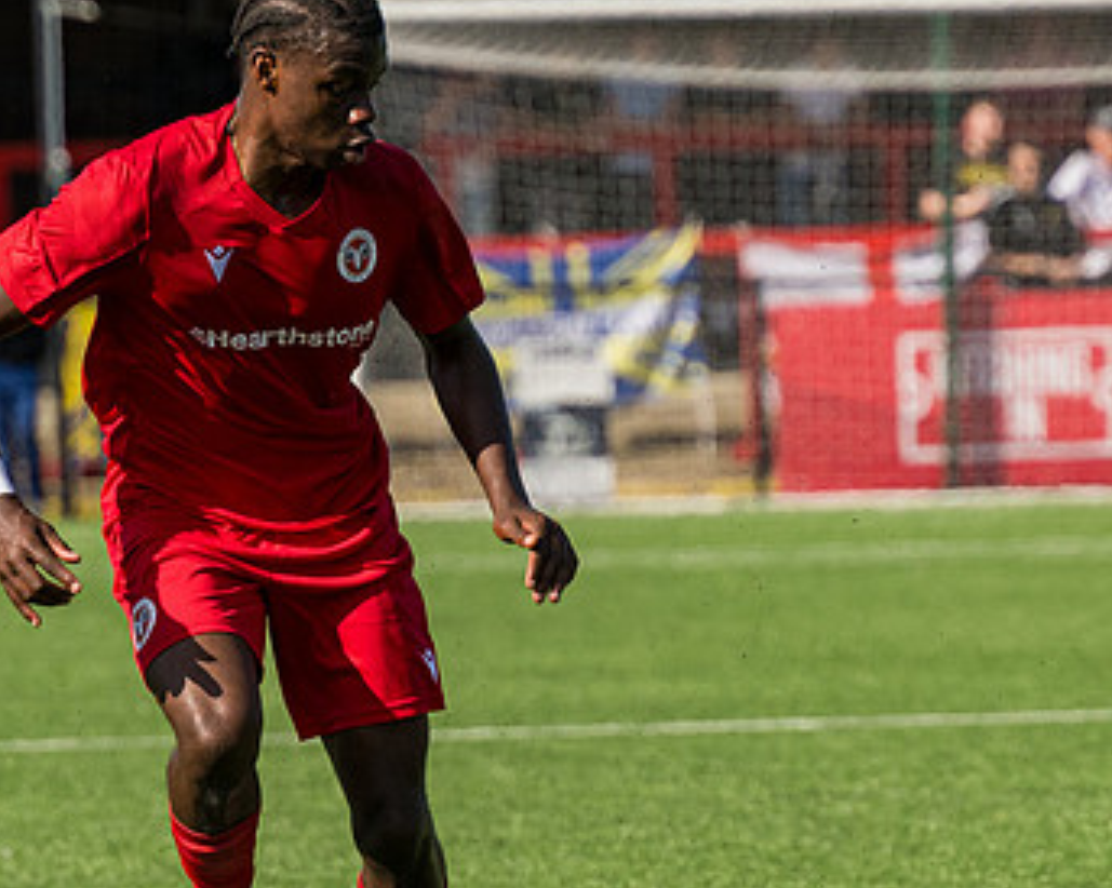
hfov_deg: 3.0
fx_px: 20919
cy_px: 636
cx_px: 461
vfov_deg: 2.4
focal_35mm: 636
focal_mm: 175
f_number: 4.5
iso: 200
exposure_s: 1/2500
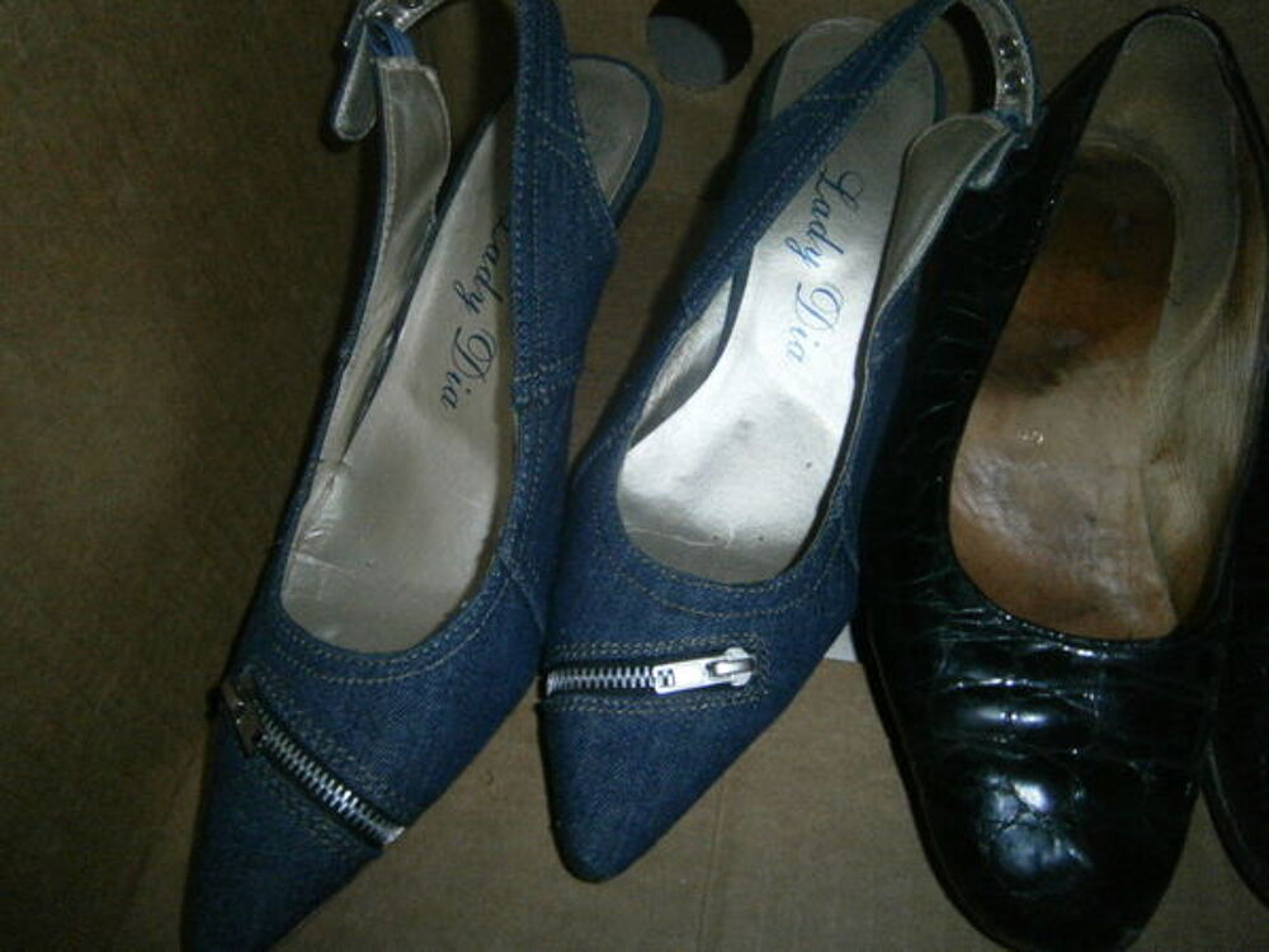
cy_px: 476
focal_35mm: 26
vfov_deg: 53.1
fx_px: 953
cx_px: 634
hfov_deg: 67.3
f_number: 2.8
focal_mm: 4.7
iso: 400
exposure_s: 1/250
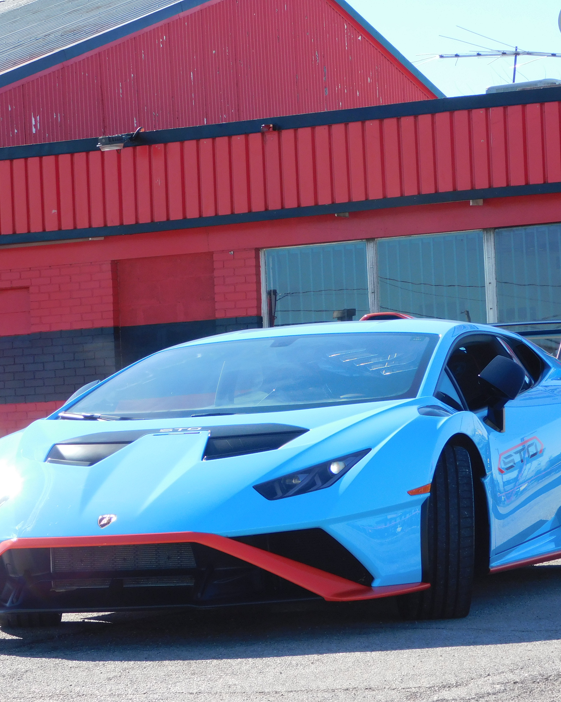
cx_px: 324
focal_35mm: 129
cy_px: 351
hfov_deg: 12.0
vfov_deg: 14.9
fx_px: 2678
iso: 125
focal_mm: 17.6
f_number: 4.6
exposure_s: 1/400
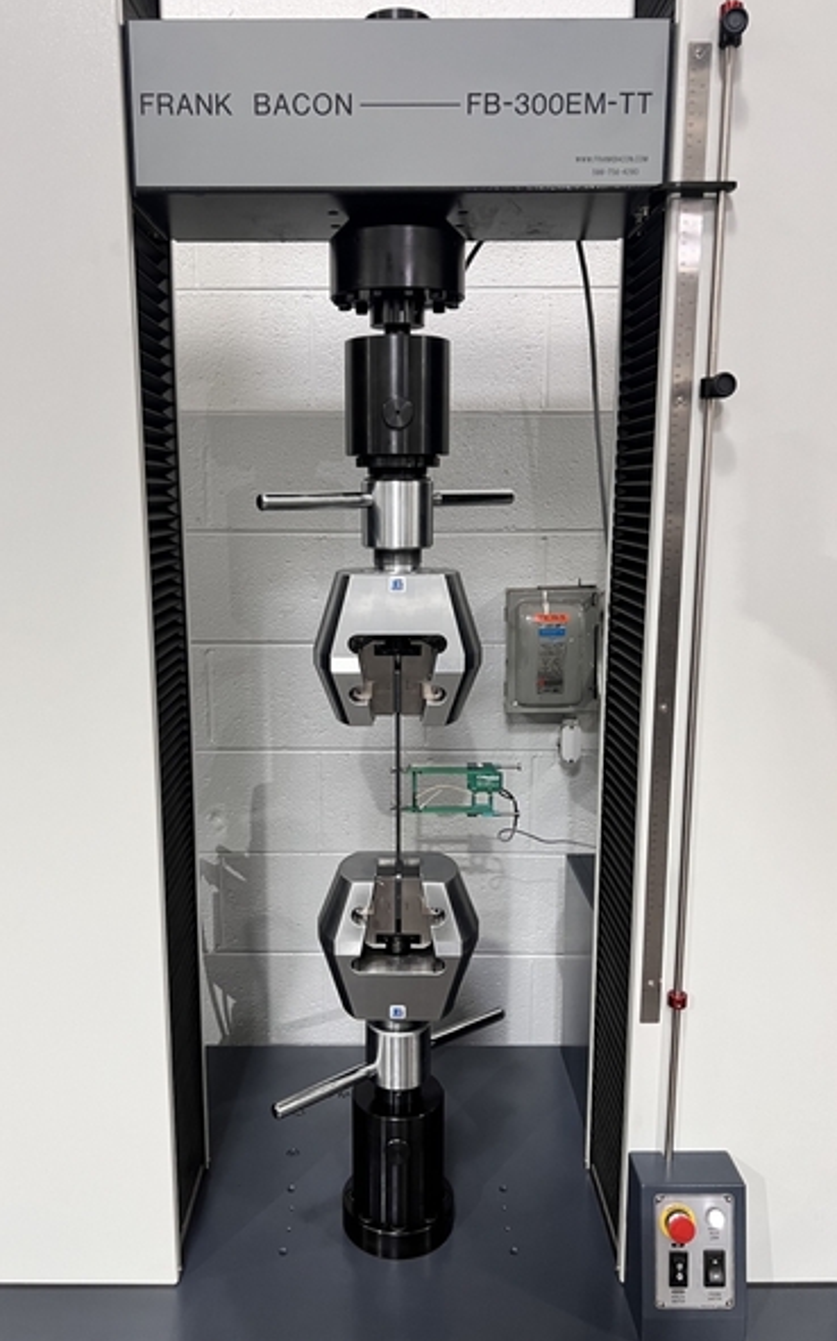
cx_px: 388
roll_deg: +0.1
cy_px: 676
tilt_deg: -10.9
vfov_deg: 66.5
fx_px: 1023
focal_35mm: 28
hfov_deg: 44.5
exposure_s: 1/60
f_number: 1.5
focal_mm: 5.7
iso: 160
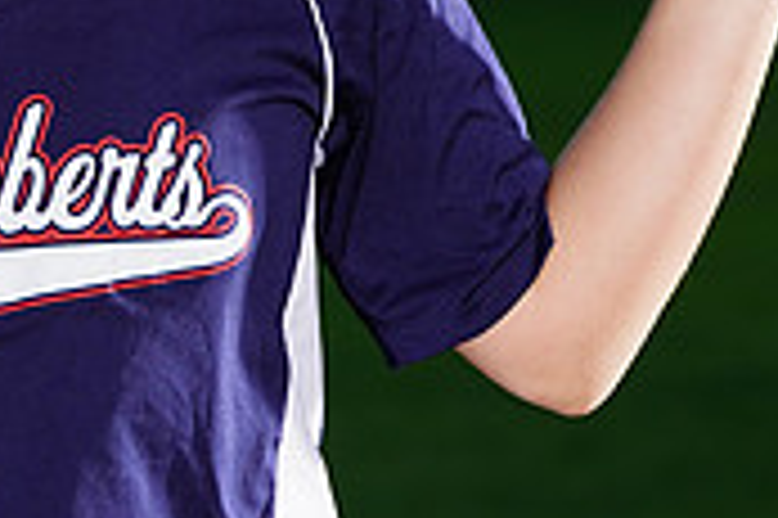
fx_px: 12673
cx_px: -58
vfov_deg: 2.3
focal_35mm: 587
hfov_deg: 3.5
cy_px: -214
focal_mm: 175
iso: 320
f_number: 8
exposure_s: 1/160
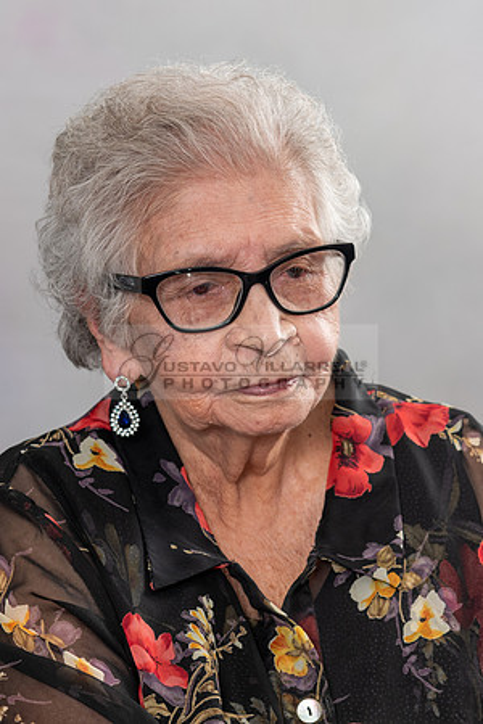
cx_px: 379
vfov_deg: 17.6
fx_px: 2336
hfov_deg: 11.8
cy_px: 445
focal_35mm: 116
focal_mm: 58
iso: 200
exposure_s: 1/125
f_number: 5.6
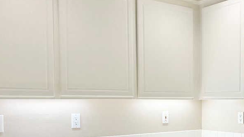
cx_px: 201
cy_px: 123
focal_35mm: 53
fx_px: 343
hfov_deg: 37.5
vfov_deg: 22.1
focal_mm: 3.99
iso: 64
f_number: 1.8
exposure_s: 1/120
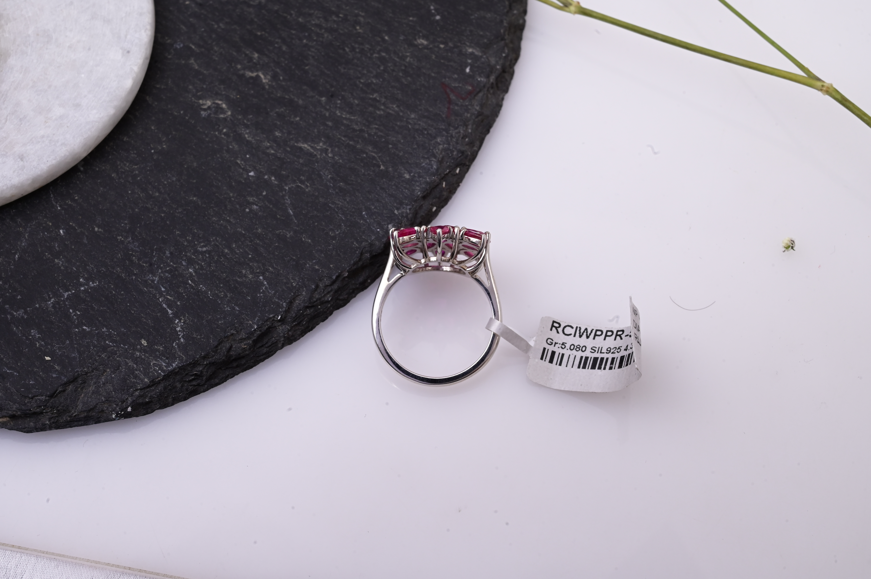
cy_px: 290
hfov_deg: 28.9
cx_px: 436
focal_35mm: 70
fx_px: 1692
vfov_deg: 19.4
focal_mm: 70
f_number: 20
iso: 640
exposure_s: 1/80
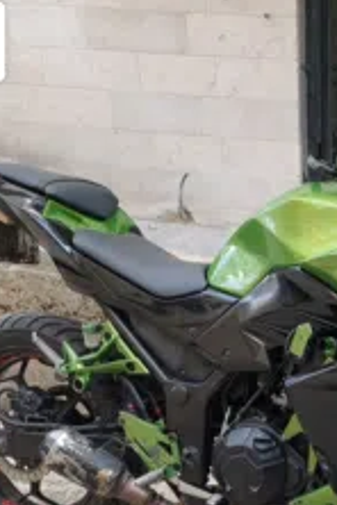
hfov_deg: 19.1
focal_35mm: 69
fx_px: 969
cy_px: 409
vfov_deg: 28.6
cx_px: 348
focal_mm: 6.45
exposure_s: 1/134
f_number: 1.62
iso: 50
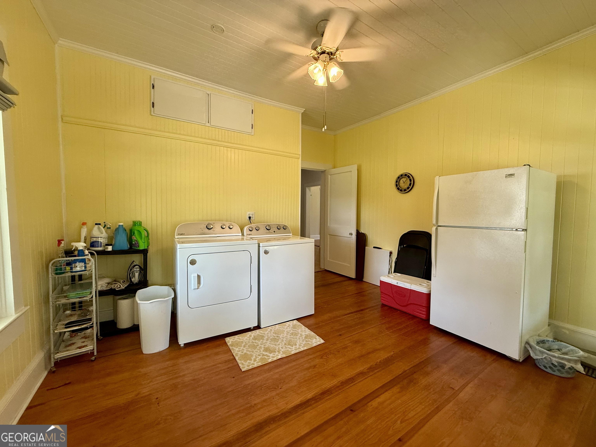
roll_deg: -0.3
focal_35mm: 14
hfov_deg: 102.1
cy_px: 224
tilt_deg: -3.1
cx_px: 298
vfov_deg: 85.7
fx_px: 241
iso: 250
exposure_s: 1/120
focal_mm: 2.22
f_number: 2.2
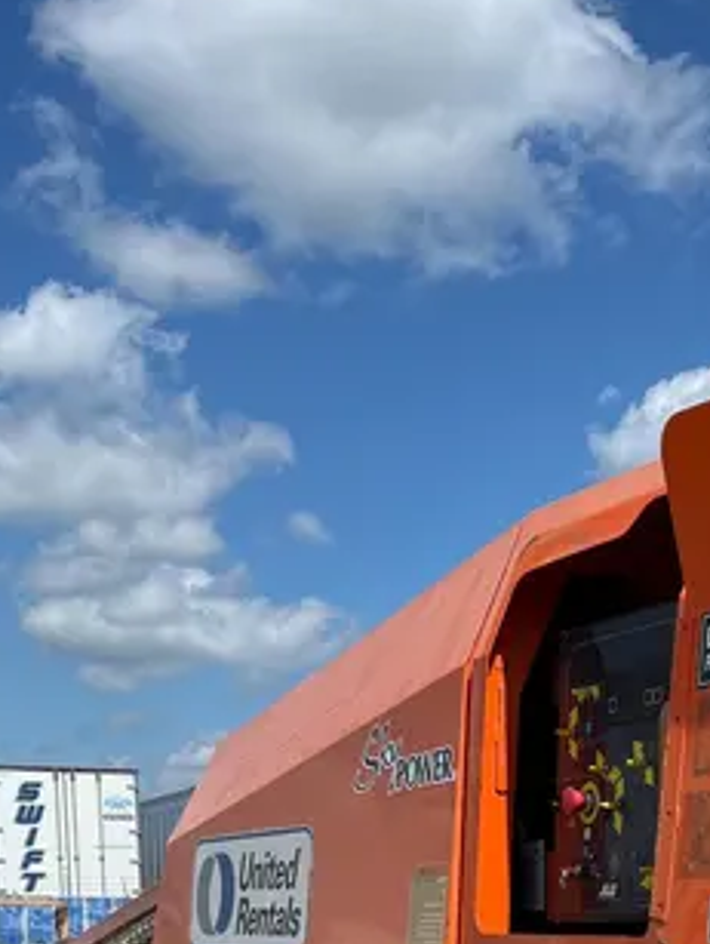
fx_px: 1692
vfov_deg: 27.7
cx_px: 618
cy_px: 1105
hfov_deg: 23.2
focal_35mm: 62
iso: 50
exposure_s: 1/3623
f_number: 1.6
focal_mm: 5.1
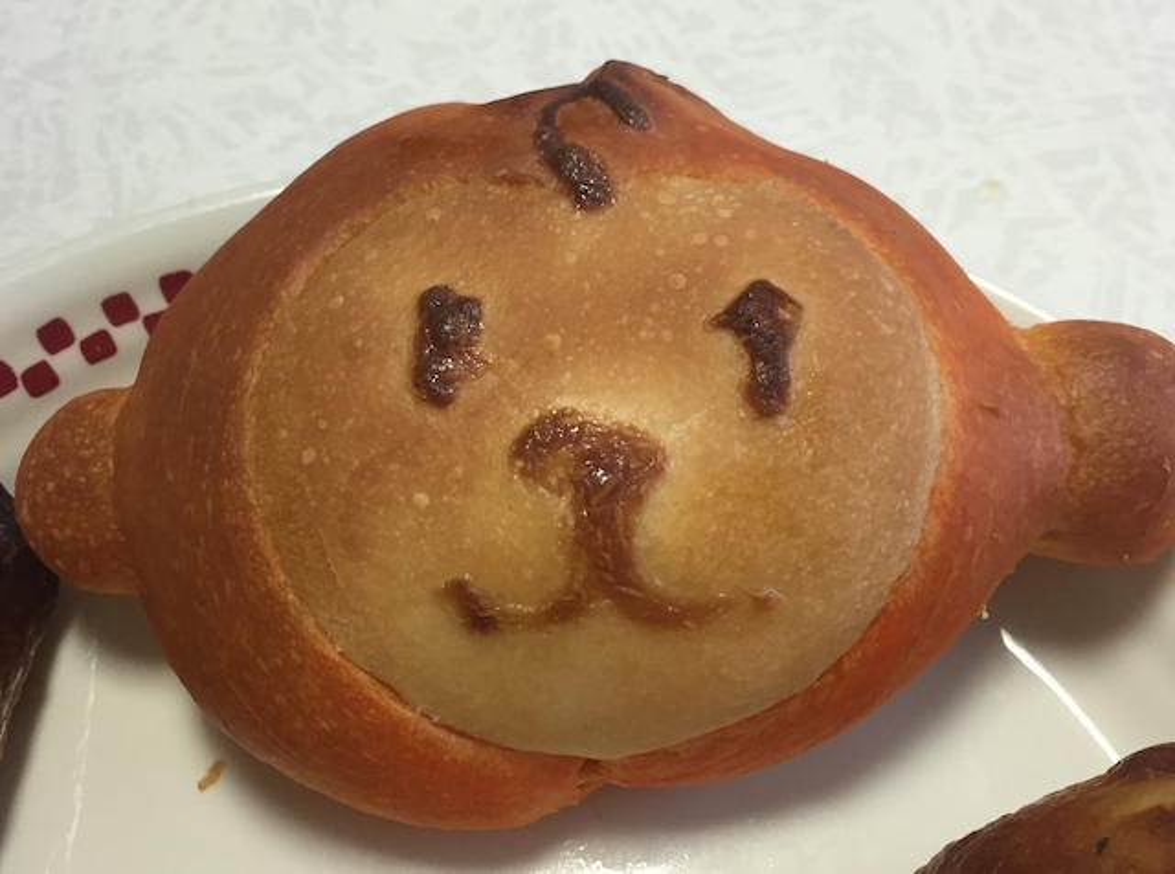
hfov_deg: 48.0
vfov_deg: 36.6
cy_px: 437
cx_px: 588
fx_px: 1320
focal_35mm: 39
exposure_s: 1/33
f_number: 2.2
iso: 125
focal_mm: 4.15
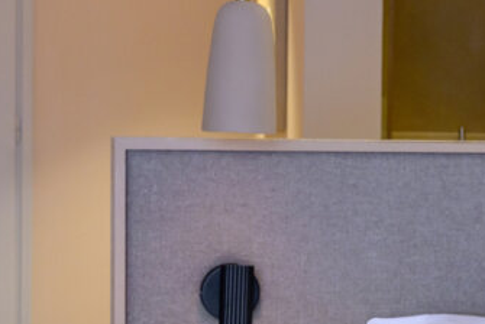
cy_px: 180
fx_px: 1524
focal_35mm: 113
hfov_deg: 16.6
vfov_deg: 12.1
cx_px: 712
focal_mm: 37
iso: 2000
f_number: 5.6
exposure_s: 1/100
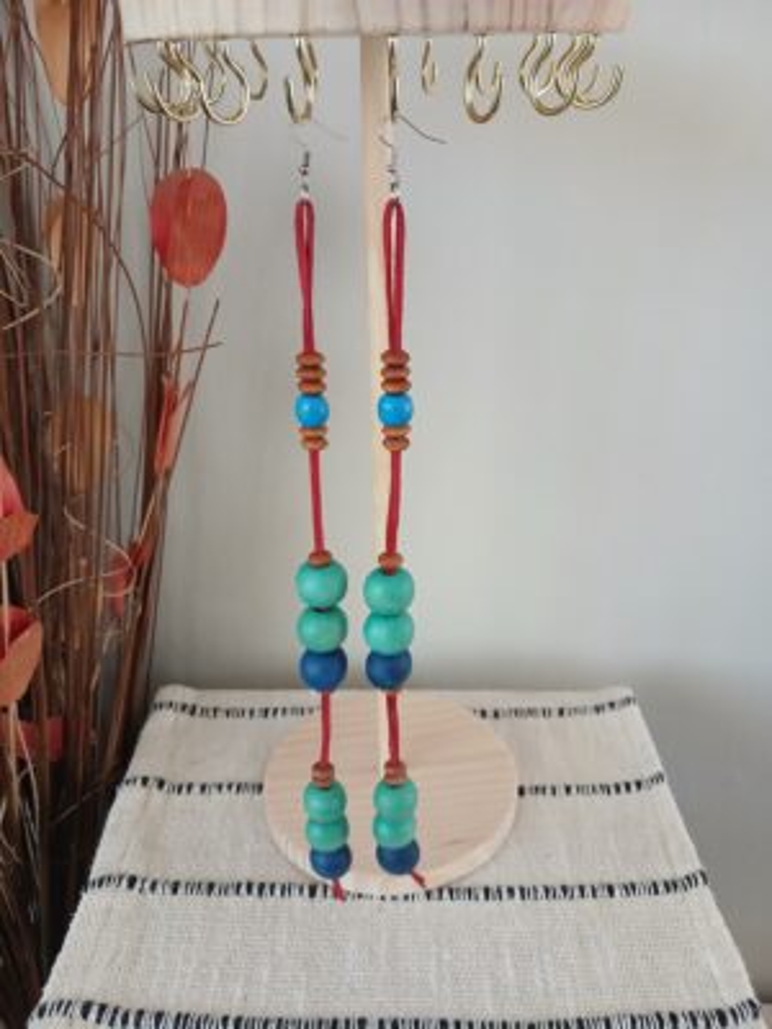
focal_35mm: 27
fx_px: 803
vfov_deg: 65.3
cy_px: 514
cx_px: 386
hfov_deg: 51.4
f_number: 1.8
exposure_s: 1/25
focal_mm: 3.98
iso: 250
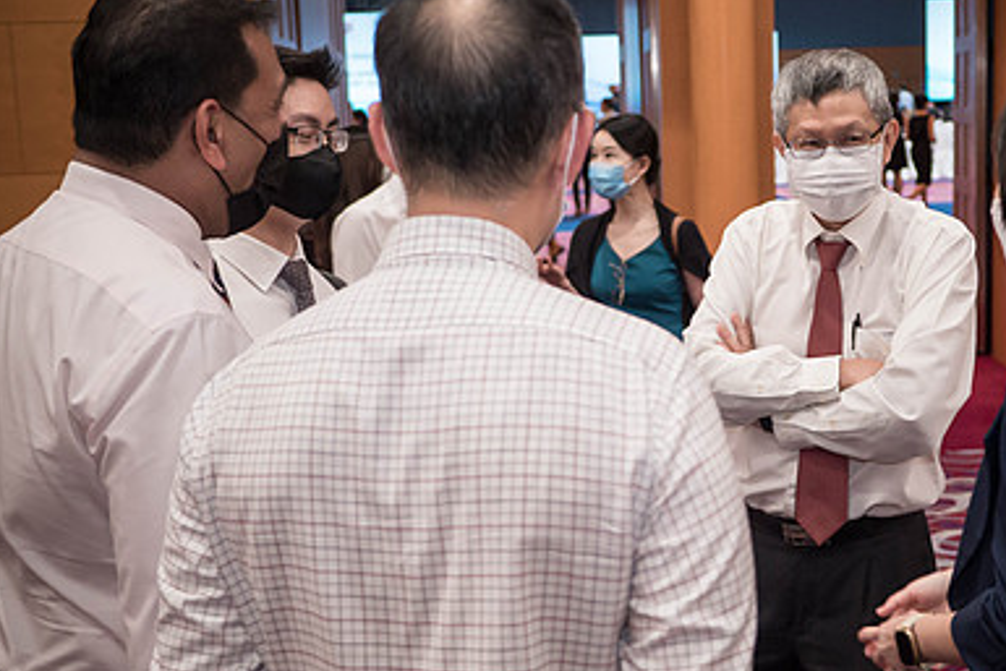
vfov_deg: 23.4
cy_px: 375
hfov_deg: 34.1
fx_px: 1621
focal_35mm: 58
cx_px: 679
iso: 1600
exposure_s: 1/125
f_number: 1.7
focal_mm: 18
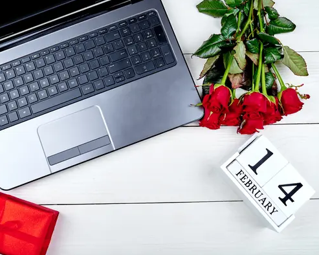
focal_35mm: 40
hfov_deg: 45.7
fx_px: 377
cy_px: 127
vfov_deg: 37.3
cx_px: 140
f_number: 8
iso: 63
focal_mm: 35
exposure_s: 1/160
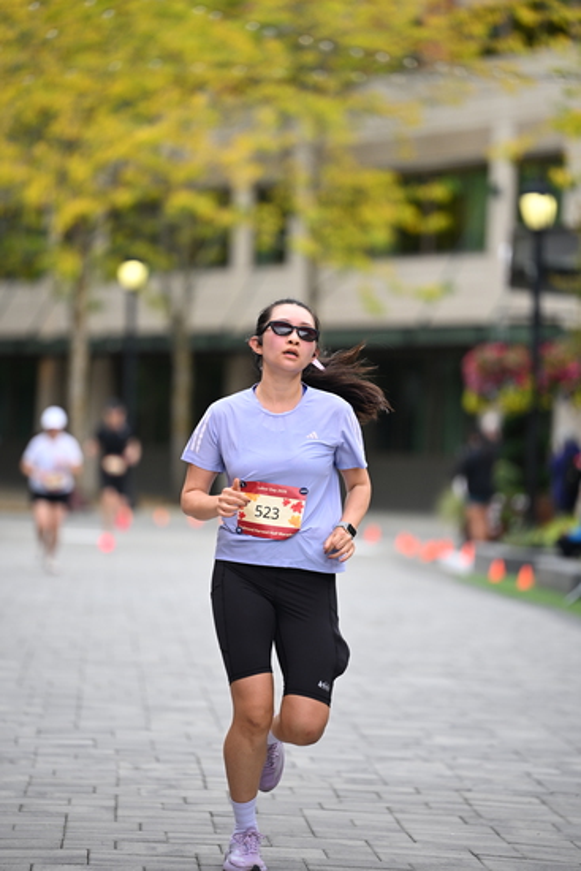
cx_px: 290
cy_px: 436
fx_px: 4233
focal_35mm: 175
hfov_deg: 7.9
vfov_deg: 11.7
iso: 640
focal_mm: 175
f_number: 2.8
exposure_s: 1/2000
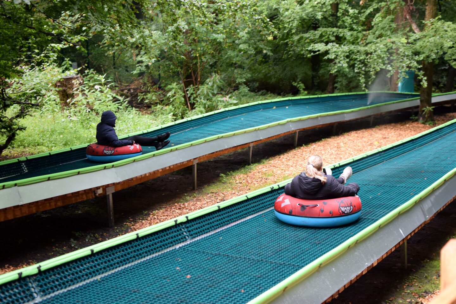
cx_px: 228
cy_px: 152
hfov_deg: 37.9
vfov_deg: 25.8
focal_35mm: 52
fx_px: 665
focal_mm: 35
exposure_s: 1/640
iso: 800
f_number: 2.5
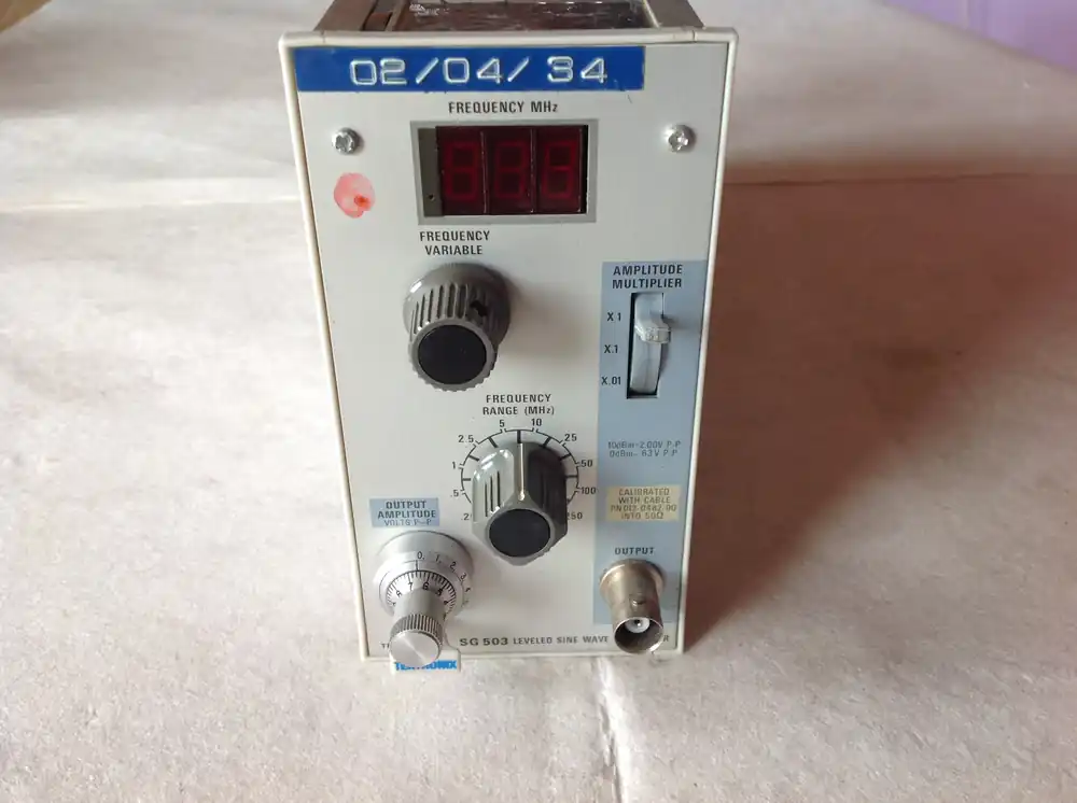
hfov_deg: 52.7
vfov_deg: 40.6
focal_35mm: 35
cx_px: 538
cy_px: 402
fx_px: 1087
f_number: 2.4
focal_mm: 4.28
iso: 64
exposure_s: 1/40
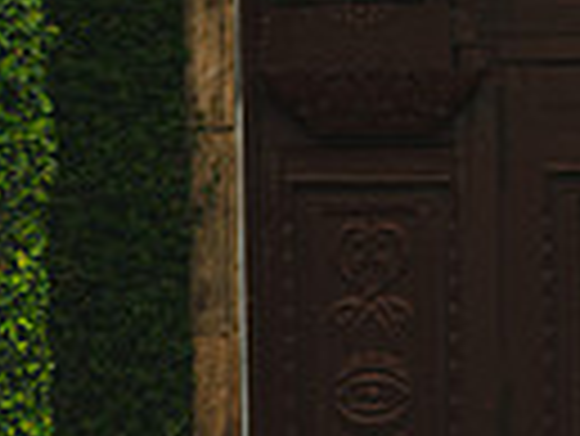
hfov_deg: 7.0
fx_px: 4746
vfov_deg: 5.2
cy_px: 827
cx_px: 639
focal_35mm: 283
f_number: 3.2
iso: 125
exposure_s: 1/320
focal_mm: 62
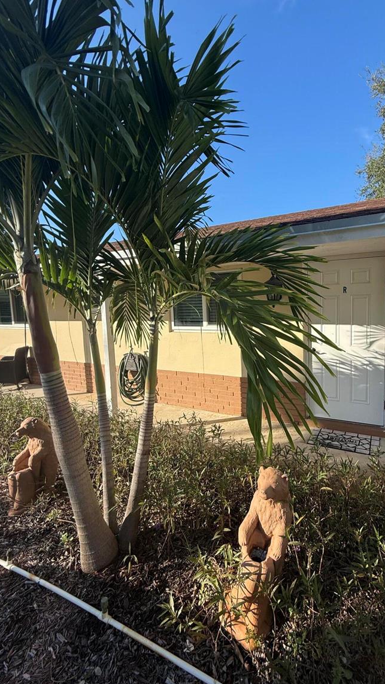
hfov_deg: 65.4
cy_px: 330
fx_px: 291
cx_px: 254
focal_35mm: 16
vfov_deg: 99.3
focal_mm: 2.22
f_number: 2.2
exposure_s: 1/1001
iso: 50
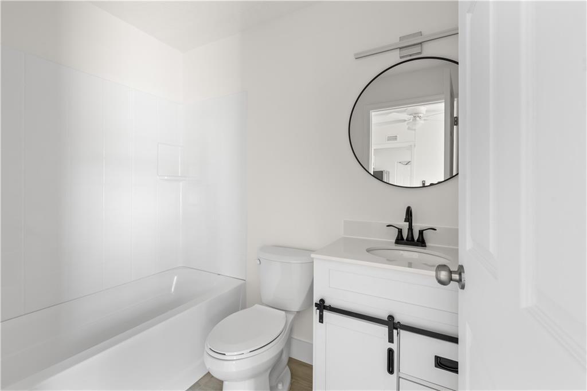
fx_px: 245
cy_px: 196
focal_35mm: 15
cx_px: 294
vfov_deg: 77.3
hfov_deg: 100.4
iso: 200
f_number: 8
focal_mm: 15
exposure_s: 1/2
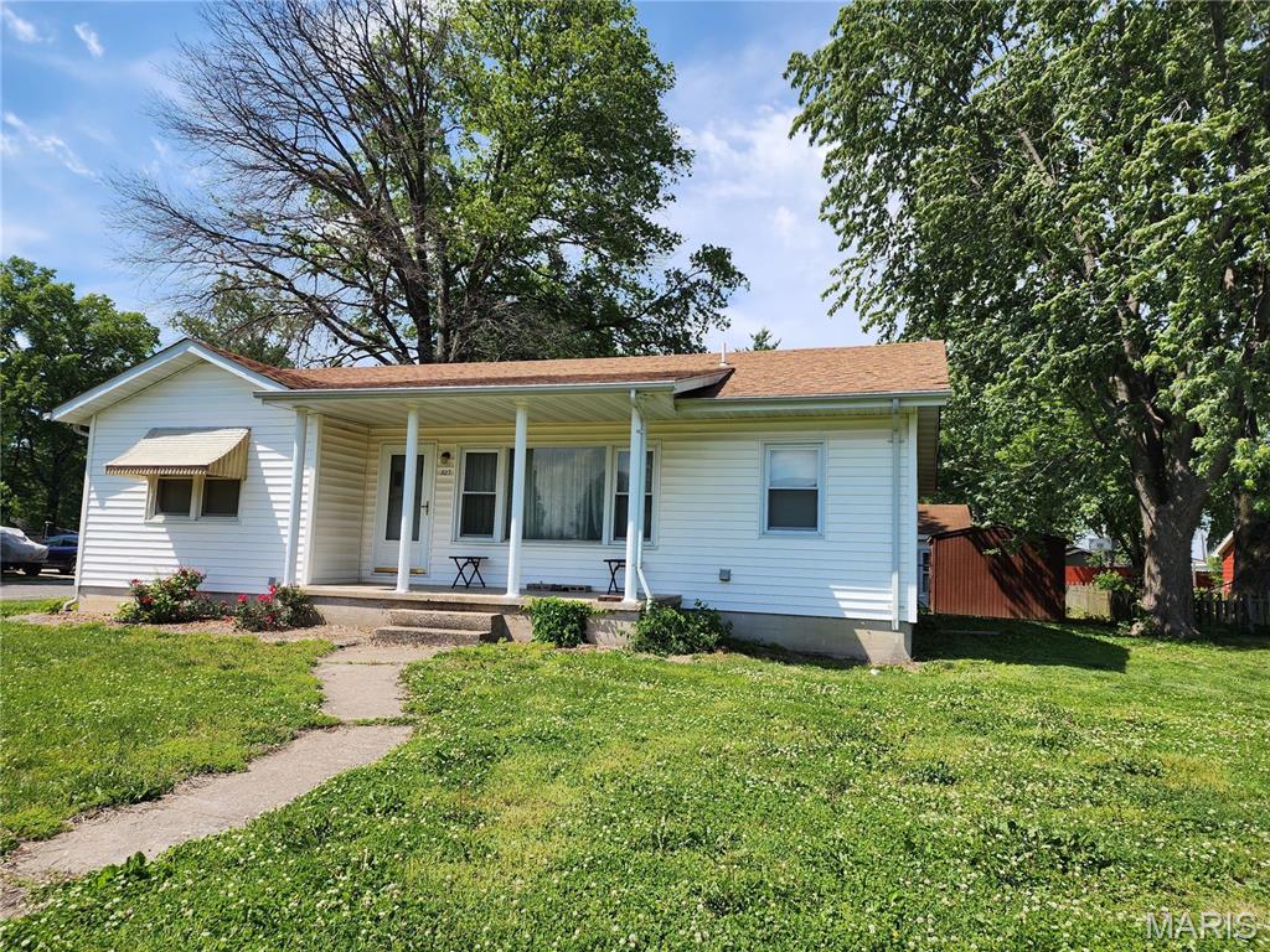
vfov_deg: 58.9
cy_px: 476
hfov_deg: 73.9
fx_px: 844
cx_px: 635
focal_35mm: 23
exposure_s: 1/909
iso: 12
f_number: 1.8
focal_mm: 6.4
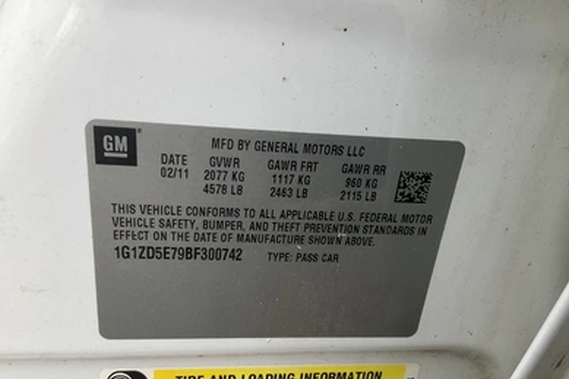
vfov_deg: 42.2
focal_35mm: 31
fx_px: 490
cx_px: 287
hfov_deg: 60.3
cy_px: 214
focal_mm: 3
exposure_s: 1/234
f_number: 1.8
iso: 20
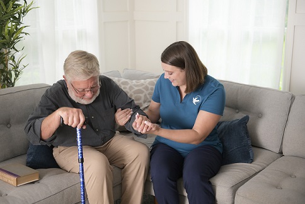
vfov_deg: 30.5
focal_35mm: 44
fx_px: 373
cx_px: 152
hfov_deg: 44.5
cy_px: 102
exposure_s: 1/250
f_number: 2.8
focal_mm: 44
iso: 1000
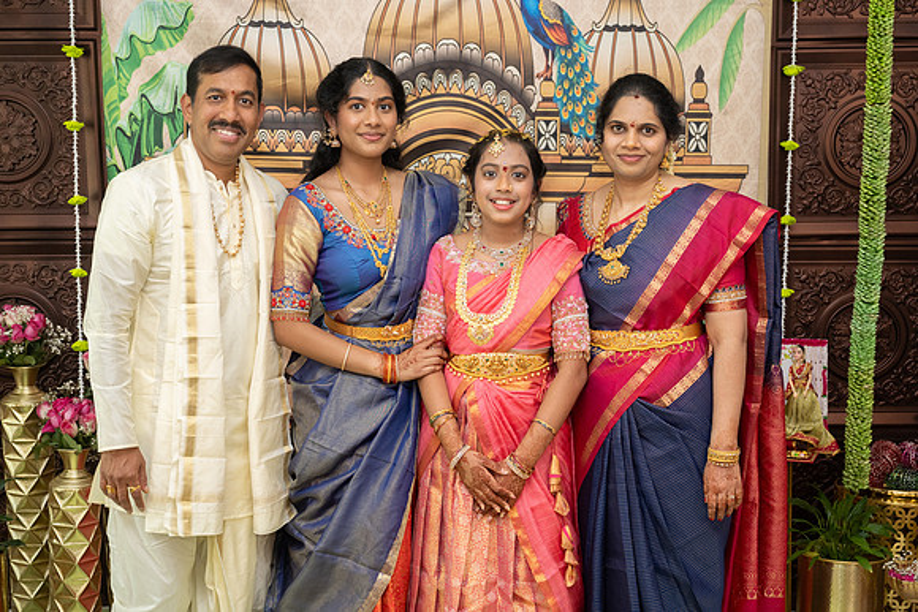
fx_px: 1252
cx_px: 459
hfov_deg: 40.3
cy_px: 306
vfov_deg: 27.5
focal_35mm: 49
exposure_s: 1/160
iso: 800
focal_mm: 49
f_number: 4
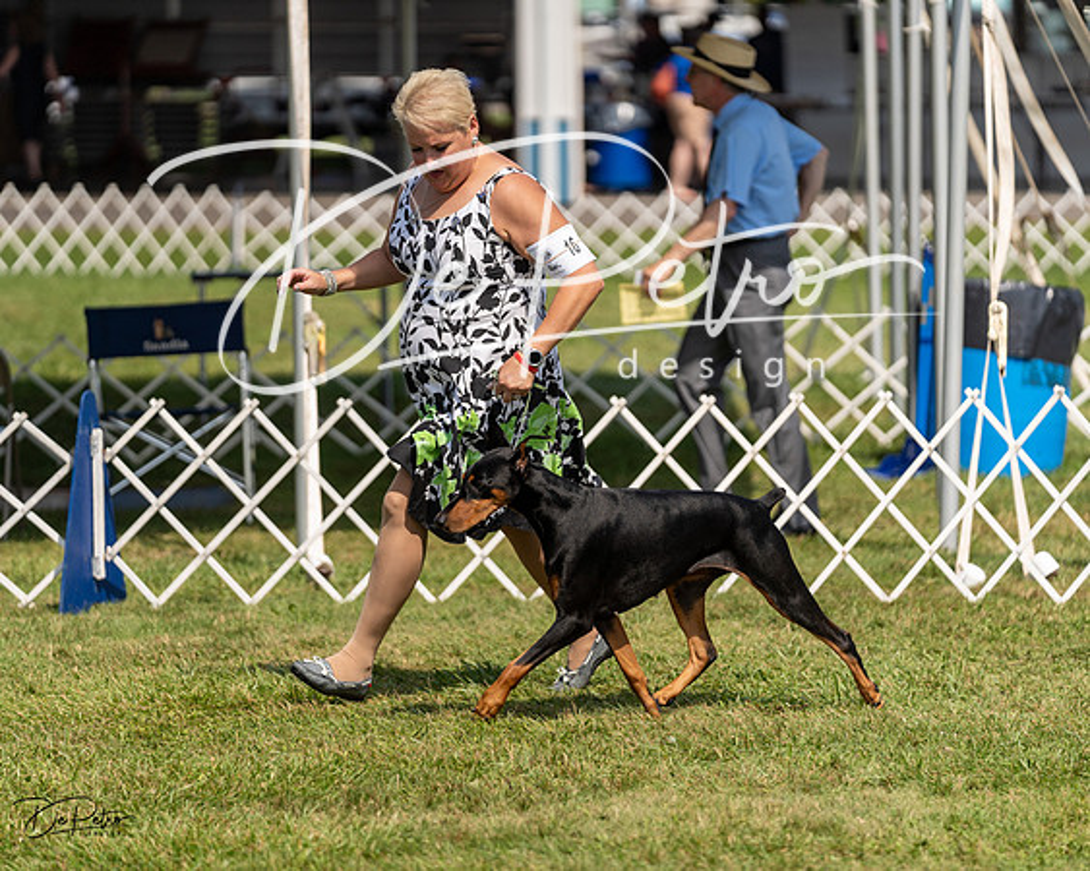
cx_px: 545
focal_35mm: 185
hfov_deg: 10.5
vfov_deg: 8.4
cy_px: 436
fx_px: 5956
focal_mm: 164
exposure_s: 1/3200
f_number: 2.8
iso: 200
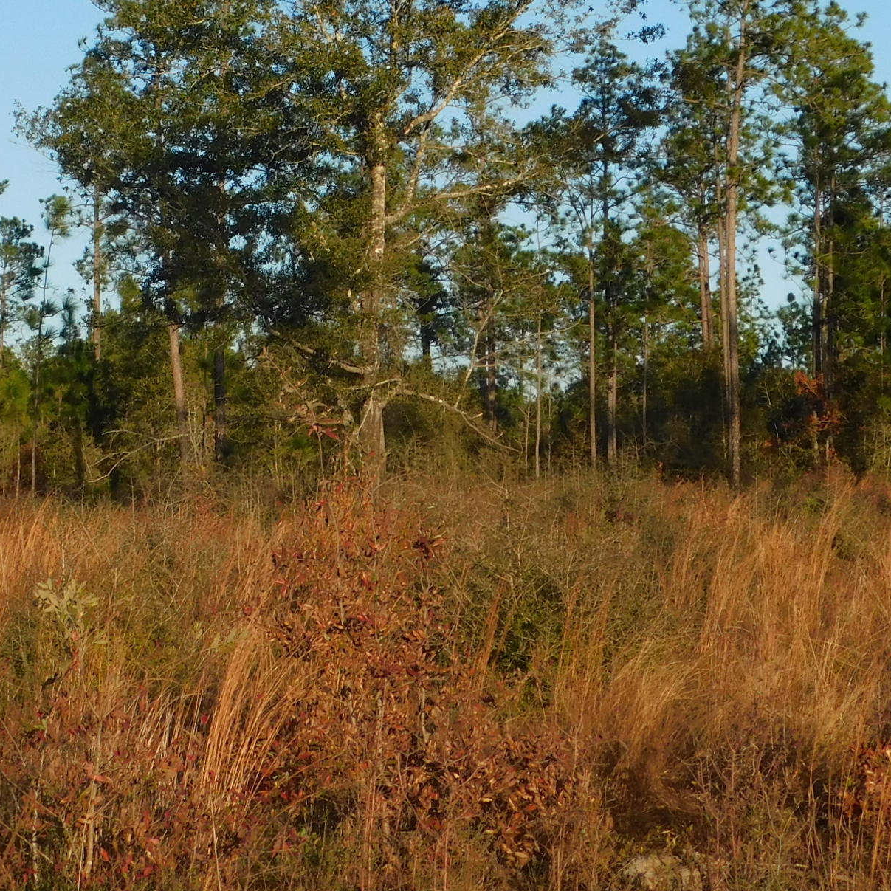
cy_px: 63
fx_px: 3262
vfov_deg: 15.4
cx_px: 196
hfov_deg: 15.5
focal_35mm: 112
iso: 125
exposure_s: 1/800
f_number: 3.8
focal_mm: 9
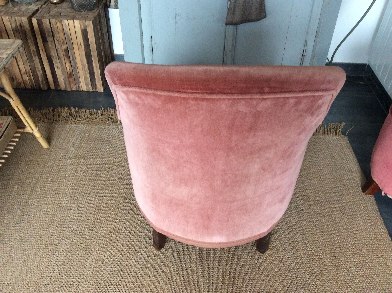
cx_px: 196
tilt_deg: -41.2
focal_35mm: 32
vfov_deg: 44.1
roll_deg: -0.2
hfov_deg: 56.9
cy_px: 146
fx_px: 362
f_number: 2.4
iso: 200
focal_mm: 3.3
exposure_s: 1/25
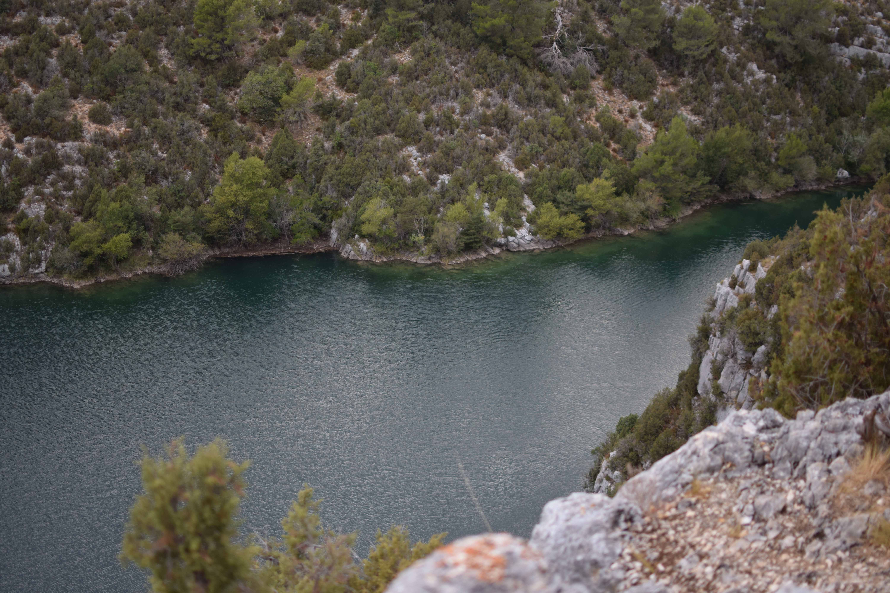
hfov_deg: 37.9
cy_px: 296
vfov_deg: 25.8
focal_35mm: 52
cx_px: 445
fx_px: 1298
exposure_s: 1/125
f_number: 1.8
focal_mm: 35
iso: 200
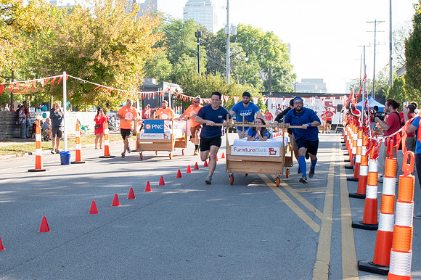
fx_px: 737
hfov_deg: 31.4
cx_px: 112
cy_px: 148
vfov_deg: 21.5
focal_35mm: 63
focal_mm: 24
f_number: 11
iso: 500
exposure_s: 1/200
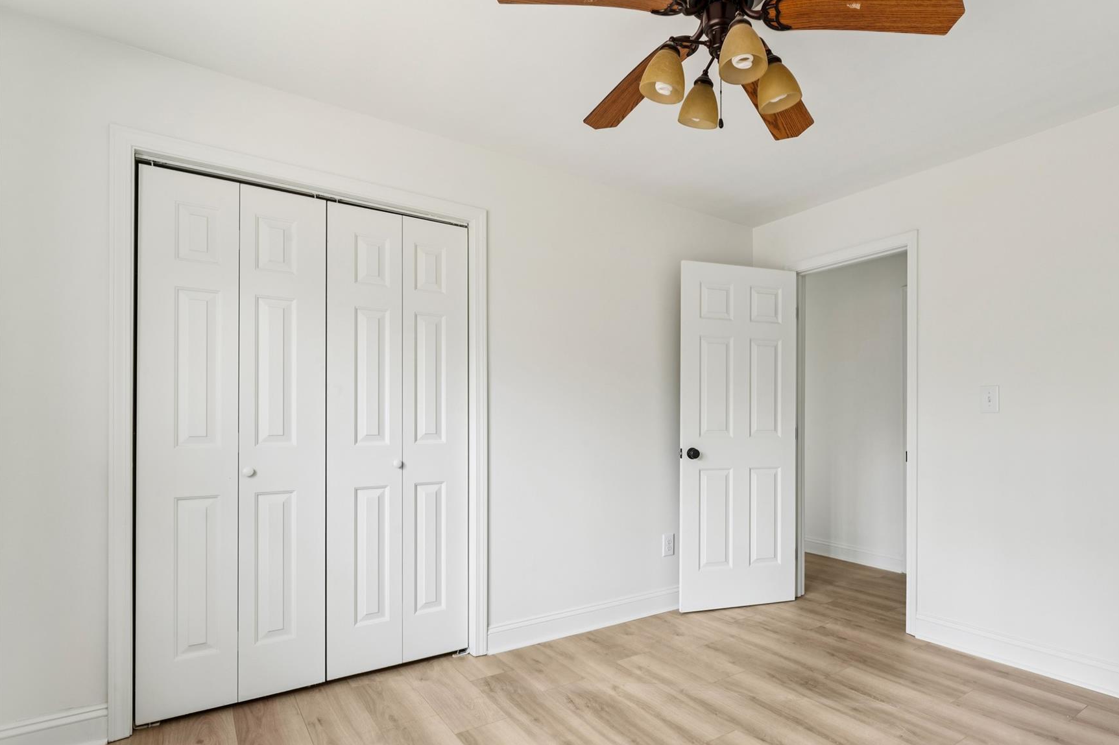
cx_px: 662
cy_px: 420
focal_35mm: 20
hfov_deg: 84.3
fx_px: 609
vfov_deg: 62.7
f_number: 13
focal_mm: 16.5
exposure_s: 1.6
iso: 100
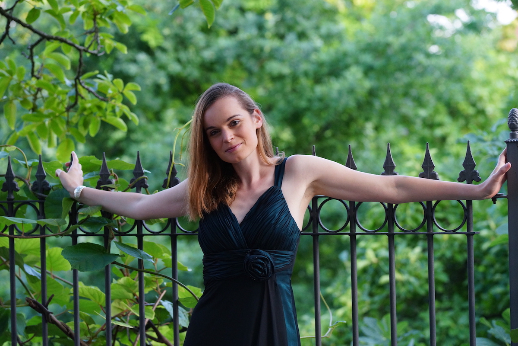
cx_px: 259
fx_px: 1511
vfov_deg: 13.0
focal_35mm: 105
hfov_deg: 19.5
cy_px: 173
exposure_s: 1/250
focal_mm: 105
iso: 1600
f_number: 4.5
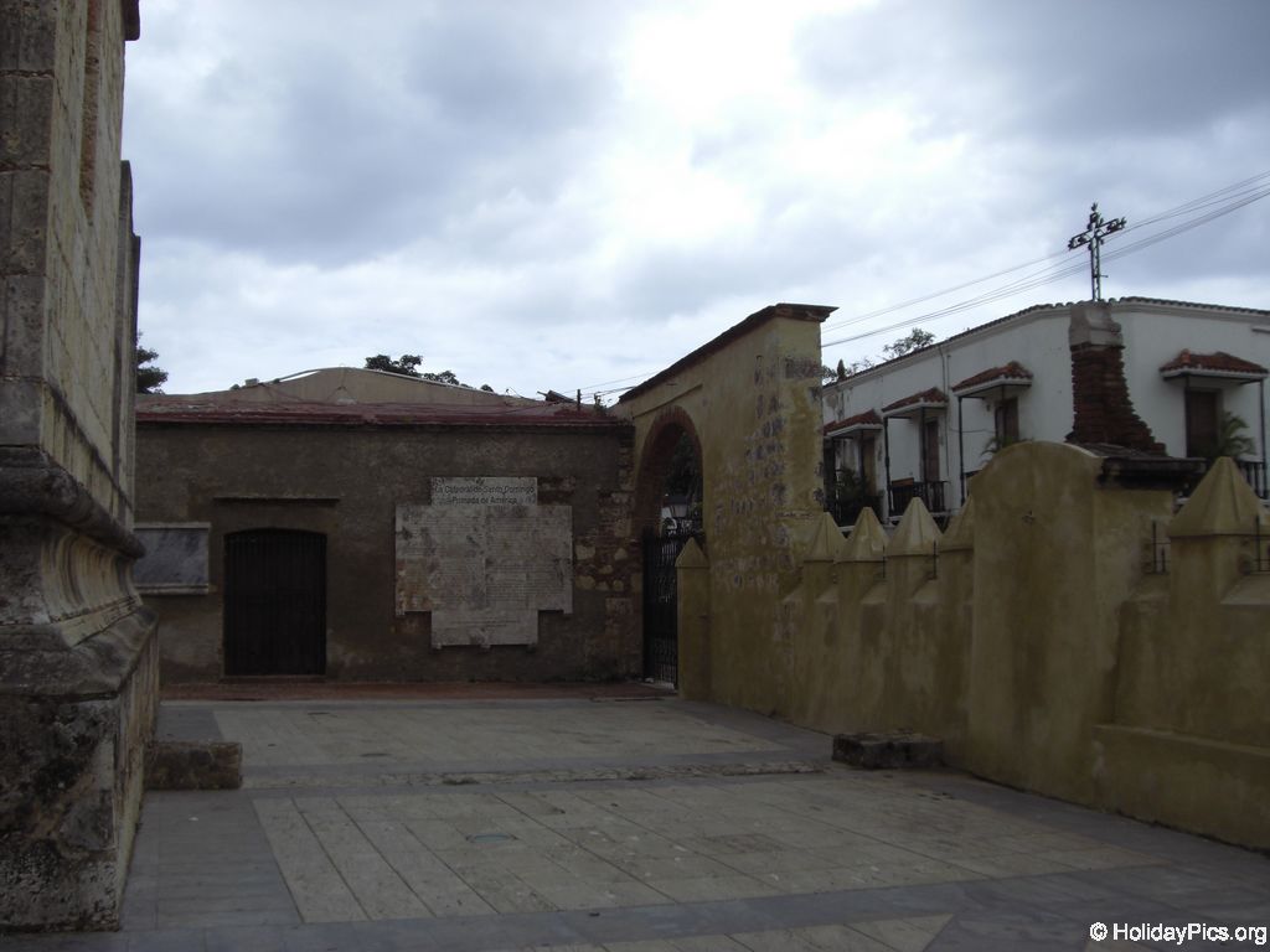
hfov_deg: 49.0
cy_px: 476
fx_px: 1394
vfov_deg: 37.7
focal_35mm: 38
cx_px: 635
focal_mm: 6.2
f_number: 8
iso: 64
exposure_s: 1/160
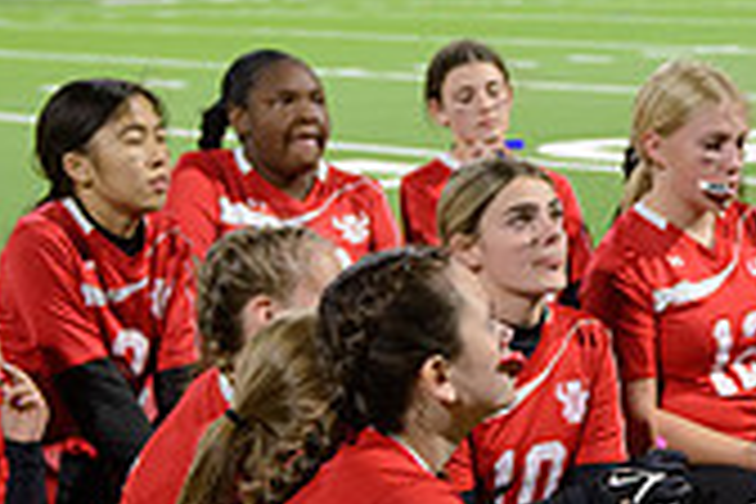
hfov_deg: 14.5
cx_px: 819
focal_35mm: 138
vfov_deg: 9.9
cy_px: 421
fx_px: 2898
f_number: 2.8
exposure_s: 1/320
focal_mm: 40
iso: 3200
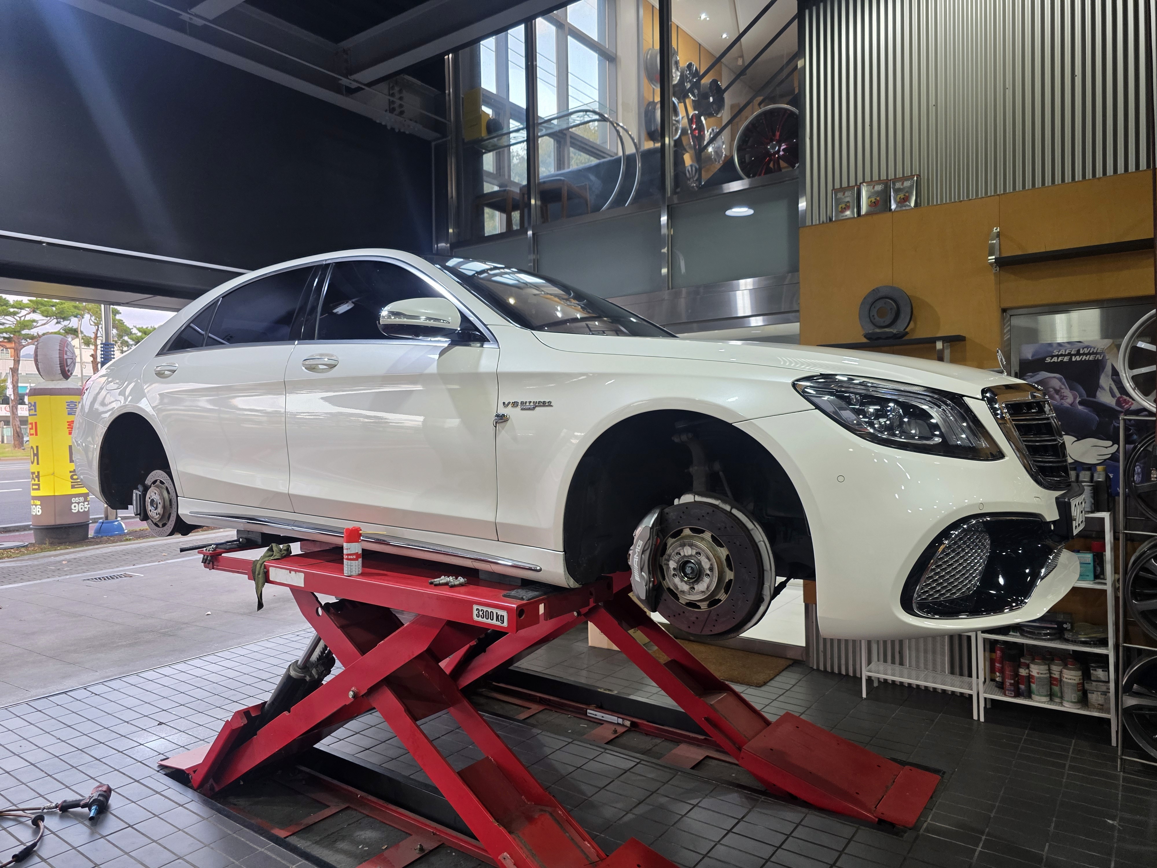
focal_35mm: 23
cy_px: 434
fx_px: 769
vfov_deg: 58.9
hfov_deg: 73.9
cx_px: 578
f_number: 1.7
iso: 200
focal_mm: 6.3
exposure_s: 1/120
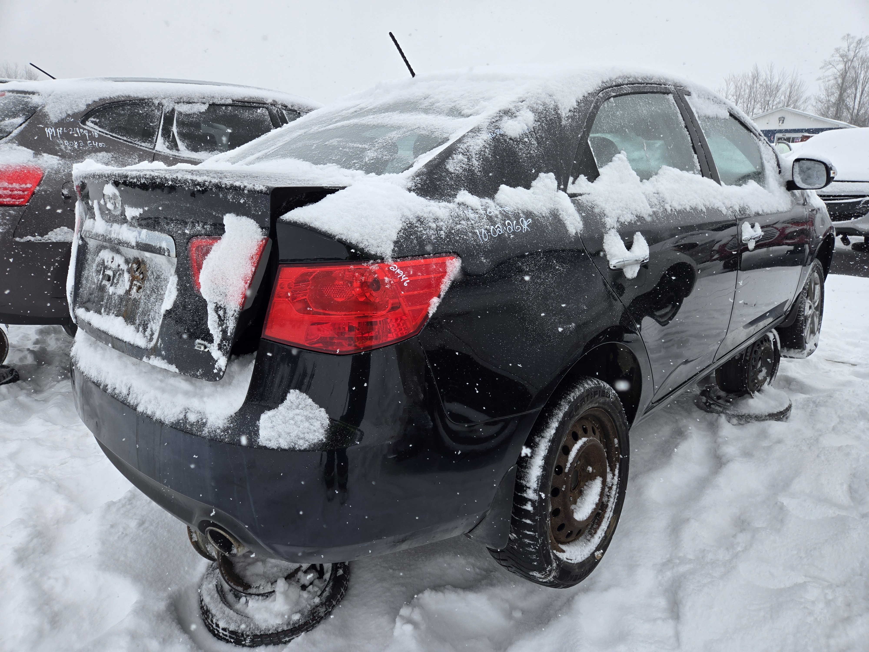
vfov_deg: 58.9
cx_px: 434
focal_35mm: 23
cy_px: 326
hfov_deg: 73.9
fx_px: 577
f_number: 1.8
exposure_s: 1/1090
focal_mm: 5.4
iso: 25
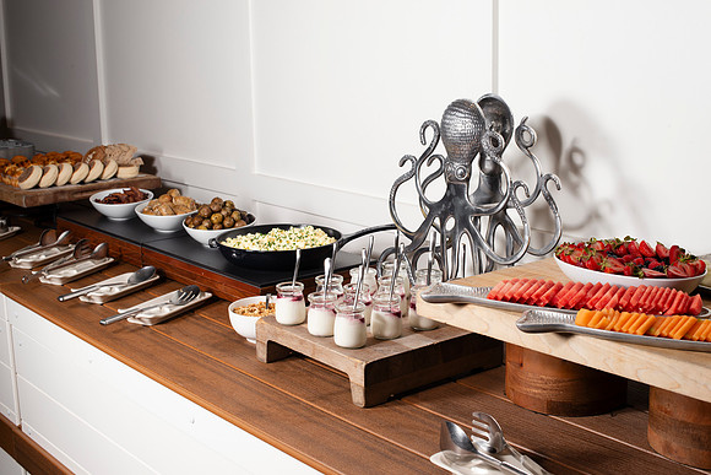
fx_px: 988
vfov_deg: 27.0
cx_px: 356
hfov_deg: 39.6
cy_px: 238
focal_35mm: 50
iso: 500
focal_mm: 50
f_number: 9
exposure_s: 1/200
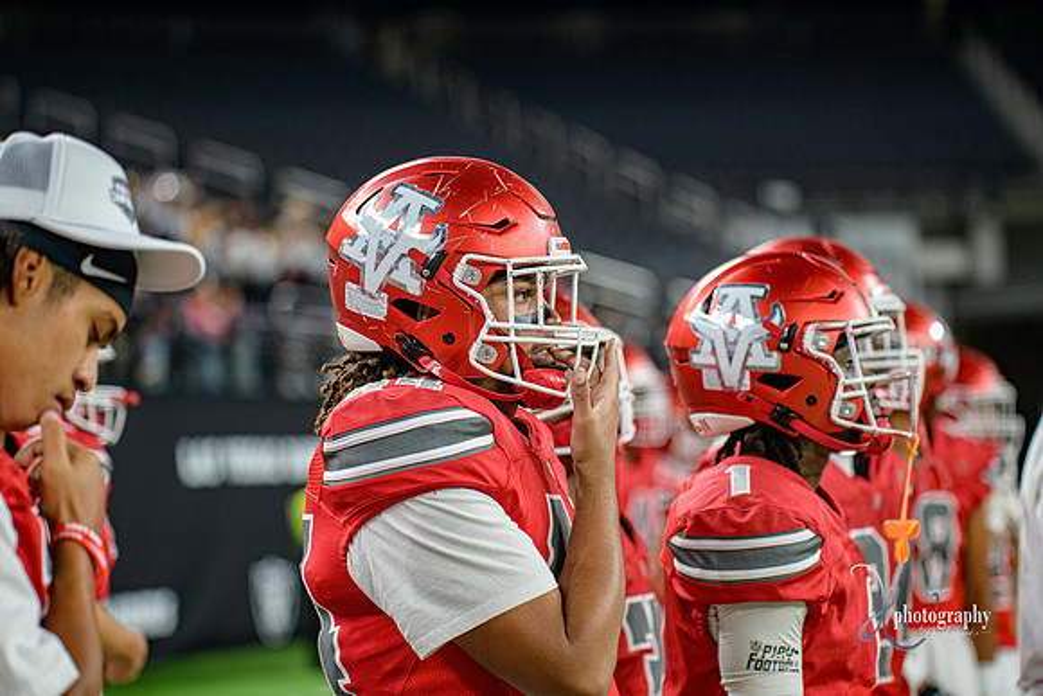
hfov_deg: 17.1
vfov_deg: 11.4
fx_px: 3477
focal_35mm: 120
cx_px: 522
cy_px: 348
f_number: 2.8
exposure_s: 1/400
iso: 1000
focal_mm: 120
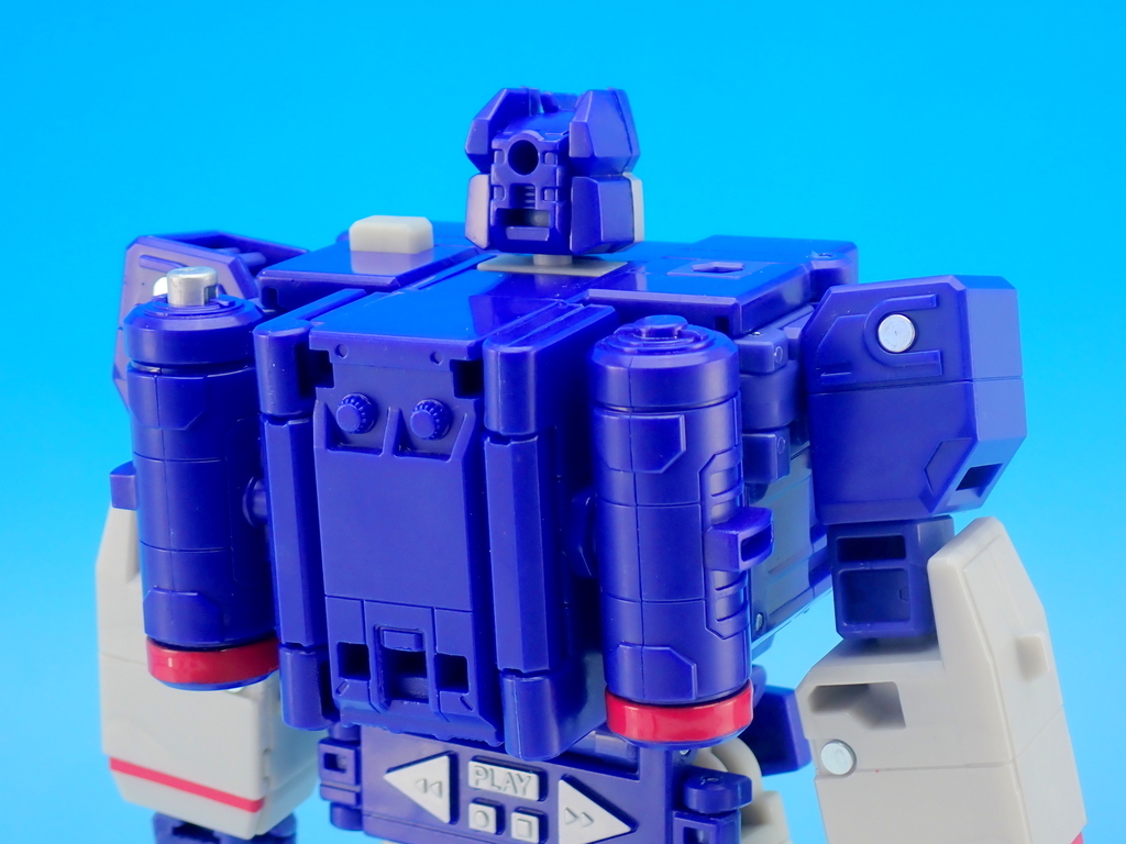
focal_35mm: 94
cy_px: 422
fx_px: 3058
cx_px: 563
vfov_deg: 15.7
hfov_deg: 20.9
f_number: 4.7
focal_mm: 16.79
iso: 100
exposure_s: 1/6
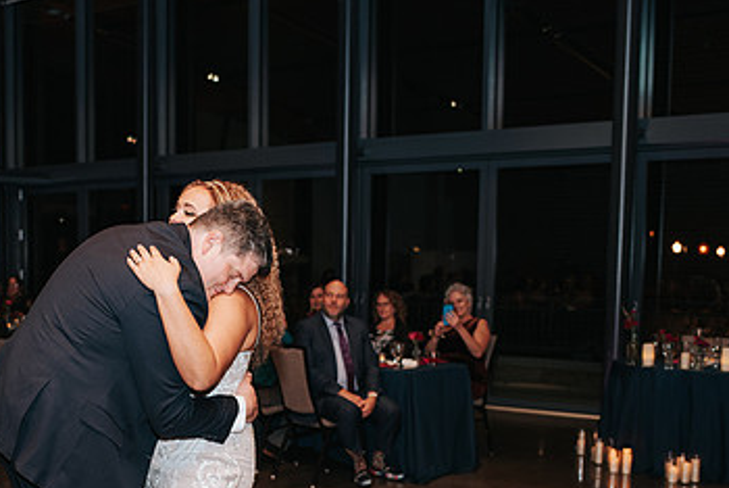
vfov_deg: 23.1
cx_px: 192
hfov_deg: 33.8
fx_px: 1175
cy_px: 399
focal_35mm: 58
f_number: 2.8
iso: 1000
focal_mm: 35
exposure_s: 1/200
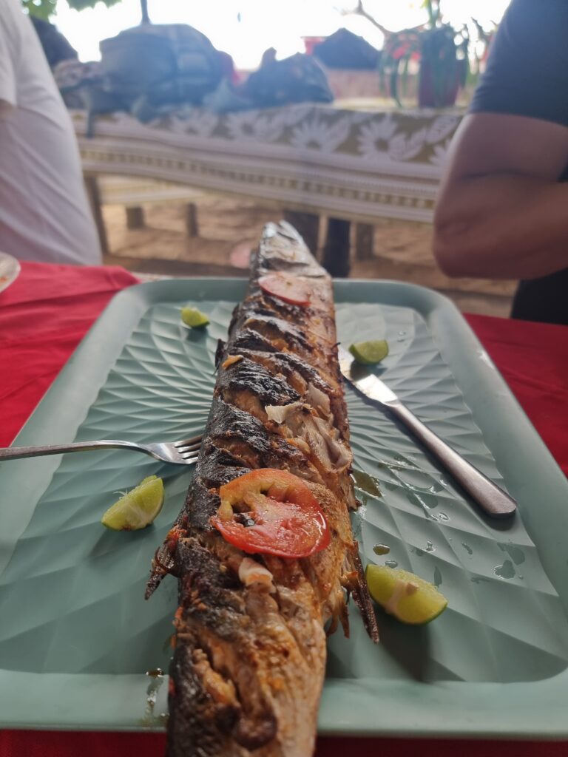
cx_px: 284
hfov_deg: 56.8
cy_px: 378
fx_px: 525
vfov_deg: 71.6
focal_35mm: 24
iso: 50
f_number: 1.8
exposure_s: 1/100
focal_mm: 6.7
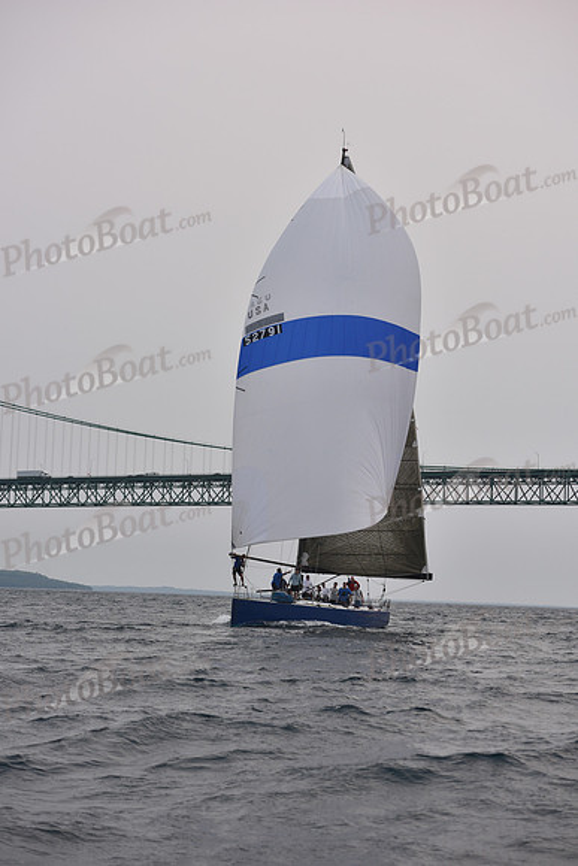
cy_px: 433
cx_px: 289
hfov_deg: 17.1
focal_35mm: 80
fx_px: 1925
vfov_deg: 25.4
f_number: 4.5
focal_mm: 80
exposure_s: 1/640
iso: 250
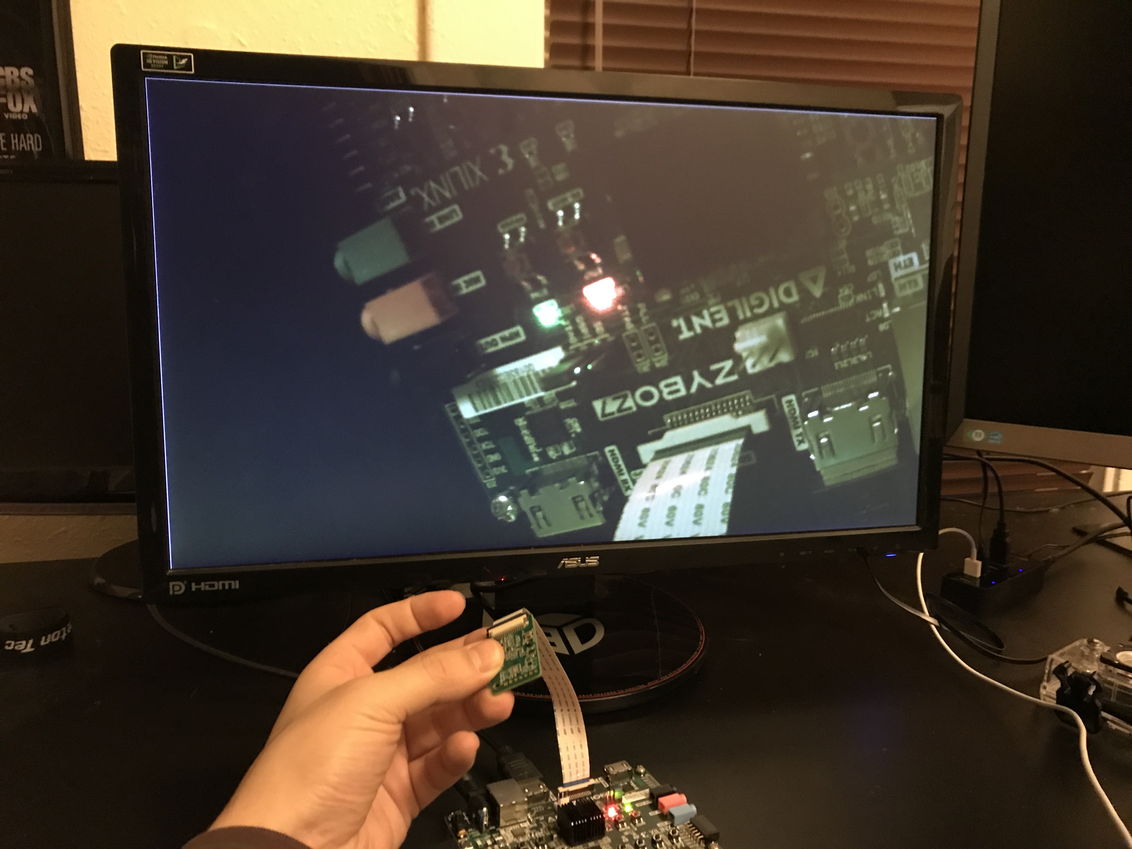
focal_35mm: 28
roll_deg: -1.0
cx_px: 566
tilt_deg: -10.9
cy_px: 424
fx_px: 916
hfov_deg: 63.4
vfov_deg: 49.7
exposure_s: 1/5
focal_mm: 3.99
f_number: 1.8
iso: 100
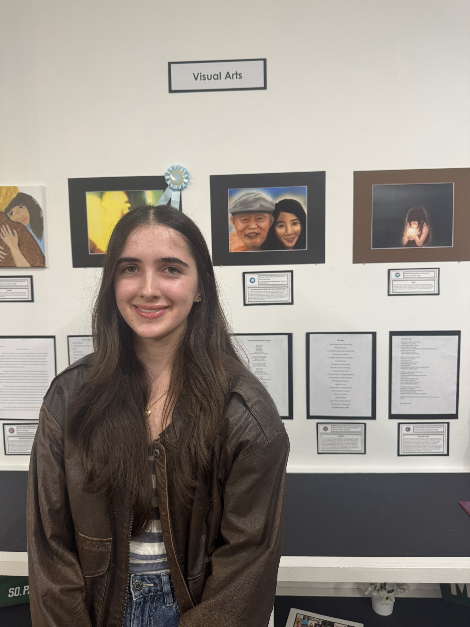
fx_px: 434
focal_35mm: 24
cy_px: 314
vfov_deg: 71.6
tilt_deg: -3.6
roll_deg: +0.8
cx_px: 235
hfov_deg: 56.8
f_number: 1.78
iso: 125
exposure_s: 1/60
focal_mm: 6.76
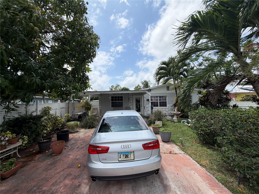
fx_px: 105
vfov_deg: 85.7
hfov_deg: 102.1
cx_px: 130
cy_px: 97
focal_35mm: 14
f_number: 2.2
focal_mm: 2.22
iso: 20
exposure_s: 1/1167
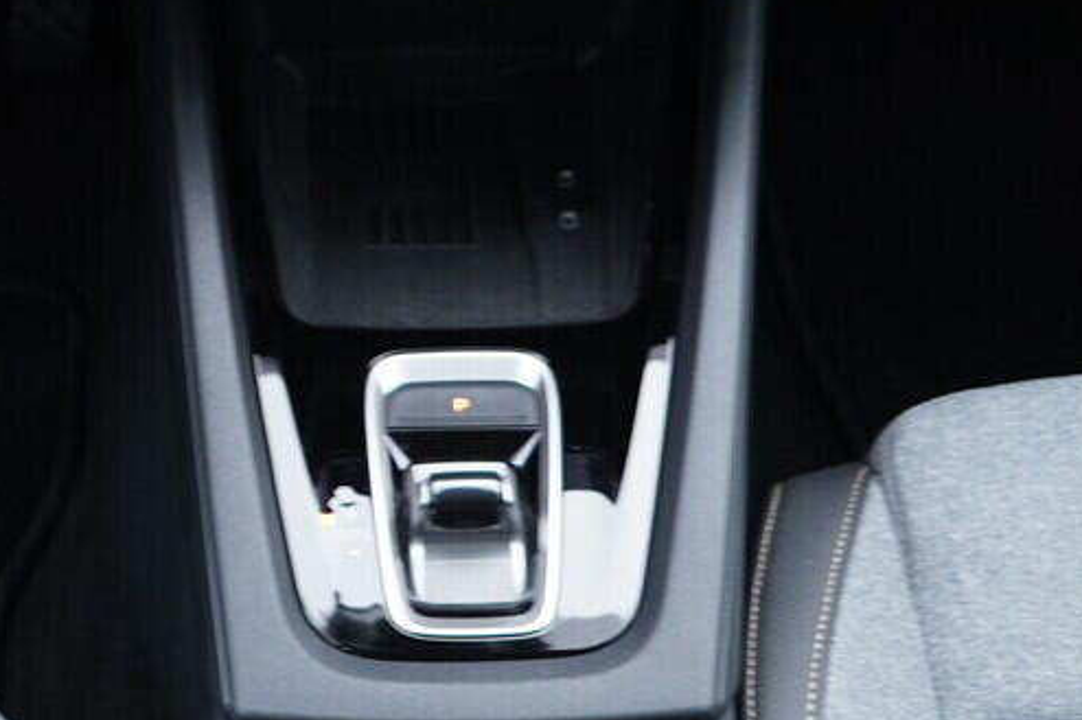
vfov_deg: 12.8
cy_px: -81
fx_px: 3155
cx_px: 59
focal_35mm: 105
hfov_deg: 19.0
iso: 500
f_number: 2.8
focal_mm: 24
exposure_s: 1/40
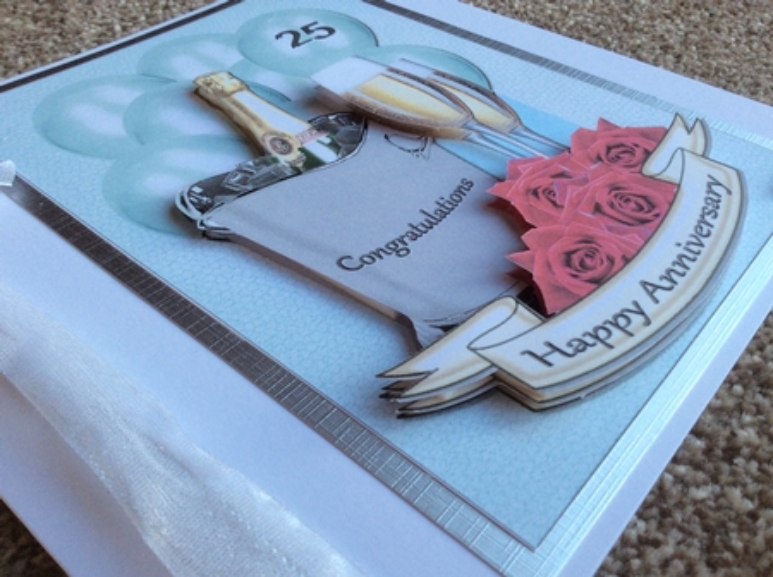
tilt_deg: -45.4
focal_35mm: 32
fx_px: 713
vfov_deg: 44.0
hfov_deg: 56.9
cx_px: 386
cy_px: 288
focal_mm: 3.3
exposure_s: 1/100
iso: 50
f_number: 2.4
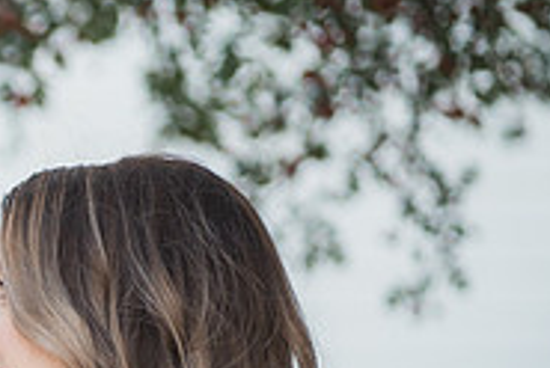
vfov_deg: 5.0
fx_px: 4208
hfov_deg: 7.3
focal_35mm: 275
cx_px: -282
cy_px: 367
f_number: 1.8
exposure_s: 1/1000
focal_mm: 85
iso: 1000
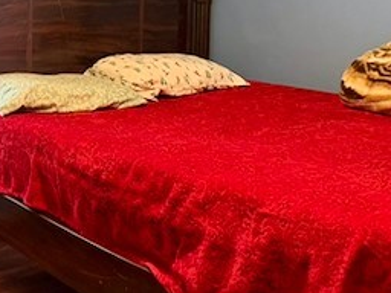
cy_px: 18
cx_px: -47
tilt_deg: -3.7
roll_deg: +0.5
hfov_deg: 28.9
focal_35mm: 60
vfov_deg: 23.6
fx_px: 678
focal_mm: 6.76
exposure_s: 1/40
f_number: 1.78
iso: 1000
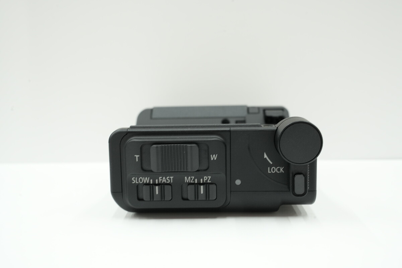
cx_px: 201
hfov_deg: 44.5
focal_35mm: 44
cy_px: 134
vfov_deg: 30.5
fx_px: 491
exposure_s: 1/6
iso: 400
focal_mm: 44
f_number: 13
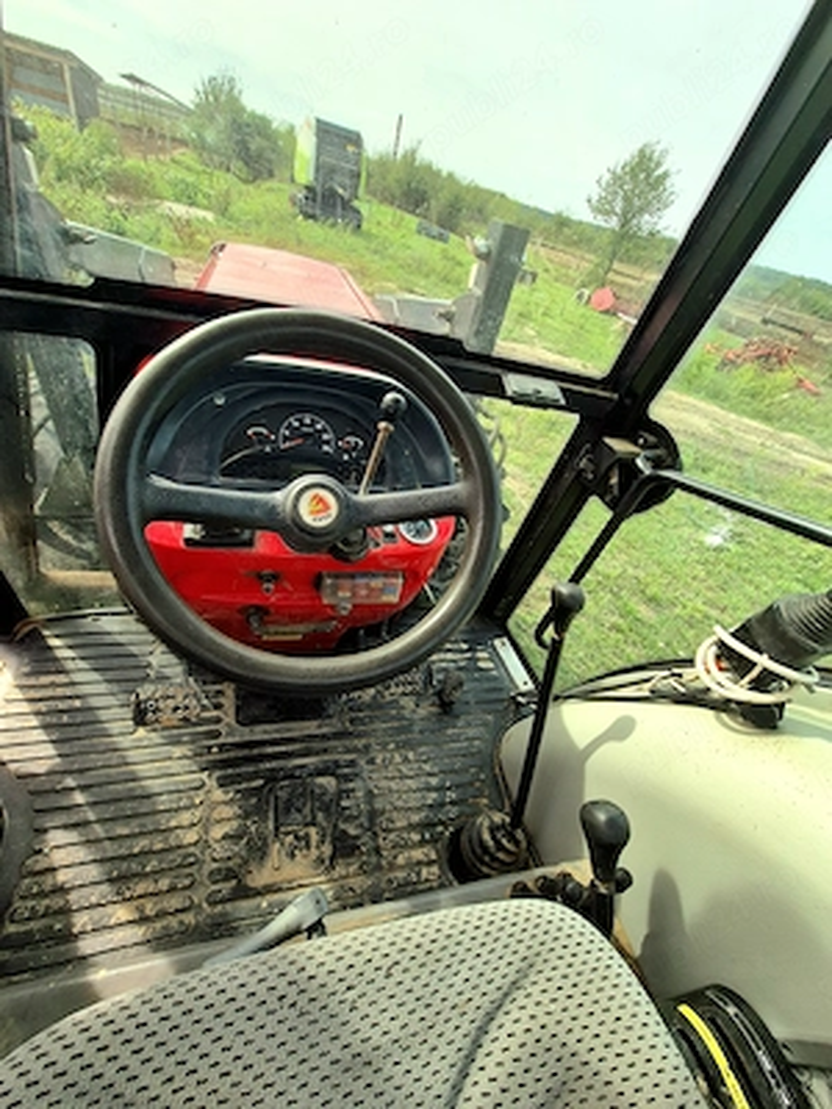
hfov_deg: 89.9
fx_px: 417
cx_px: 416
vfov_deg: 106.2
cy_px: 554
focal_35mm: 13
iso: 50
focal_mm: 2.2
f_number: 2.2
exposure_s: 1/1111
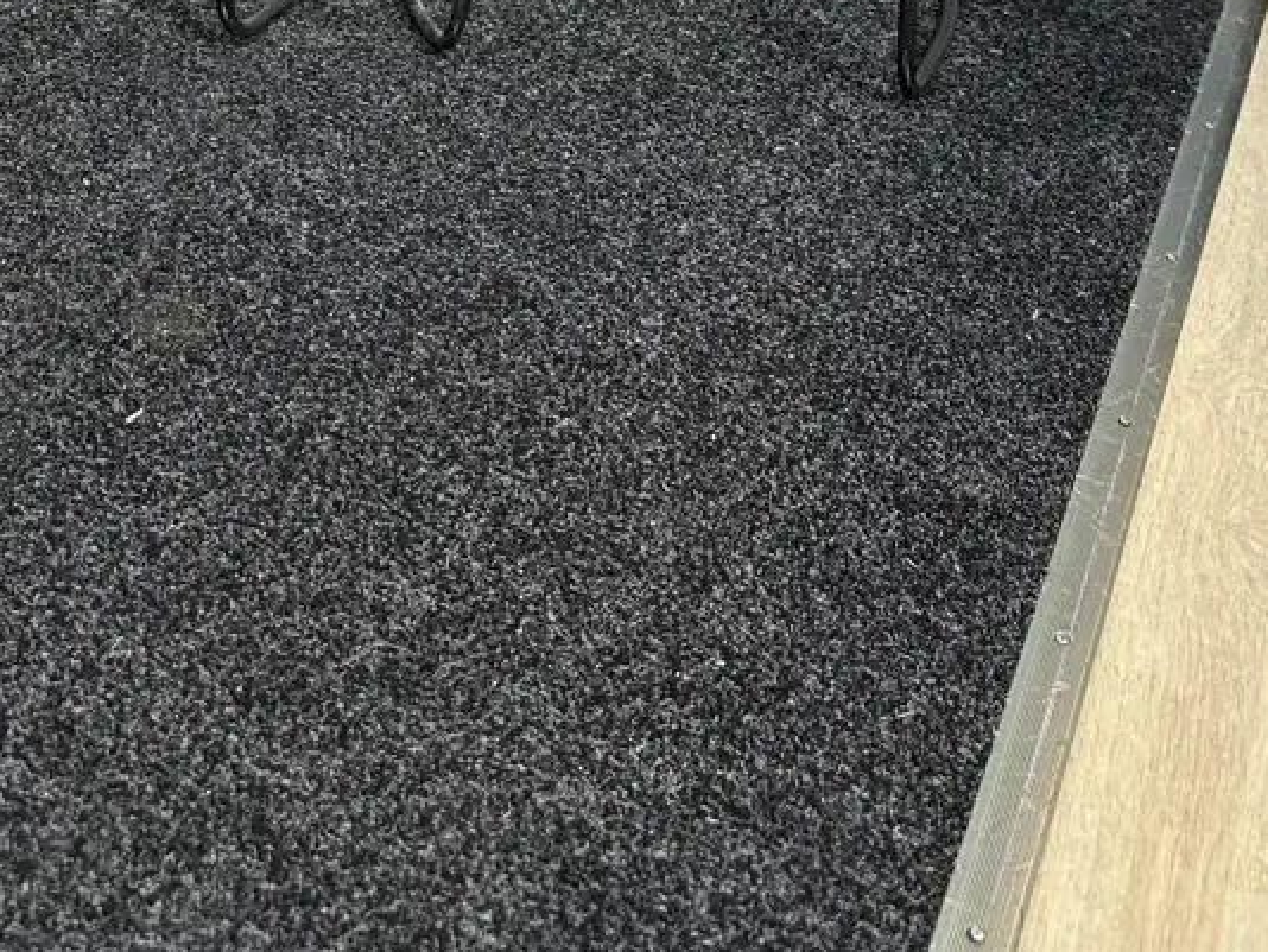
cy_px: -211
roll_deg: -5.0
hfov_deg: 40.8
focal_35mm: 46
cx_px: 454
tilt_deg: -25.6
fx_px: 1686
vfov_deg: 27.5
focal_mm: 6.86
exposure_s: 1/50
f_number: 1.78
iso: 200
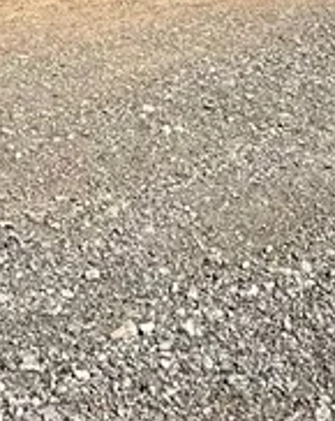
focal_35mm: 77
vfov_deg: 21.9
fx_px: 957
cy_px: -153
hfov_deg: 19.7
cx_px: 72
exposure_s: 1/5155
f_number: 2.2
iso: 64
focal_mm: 2.22
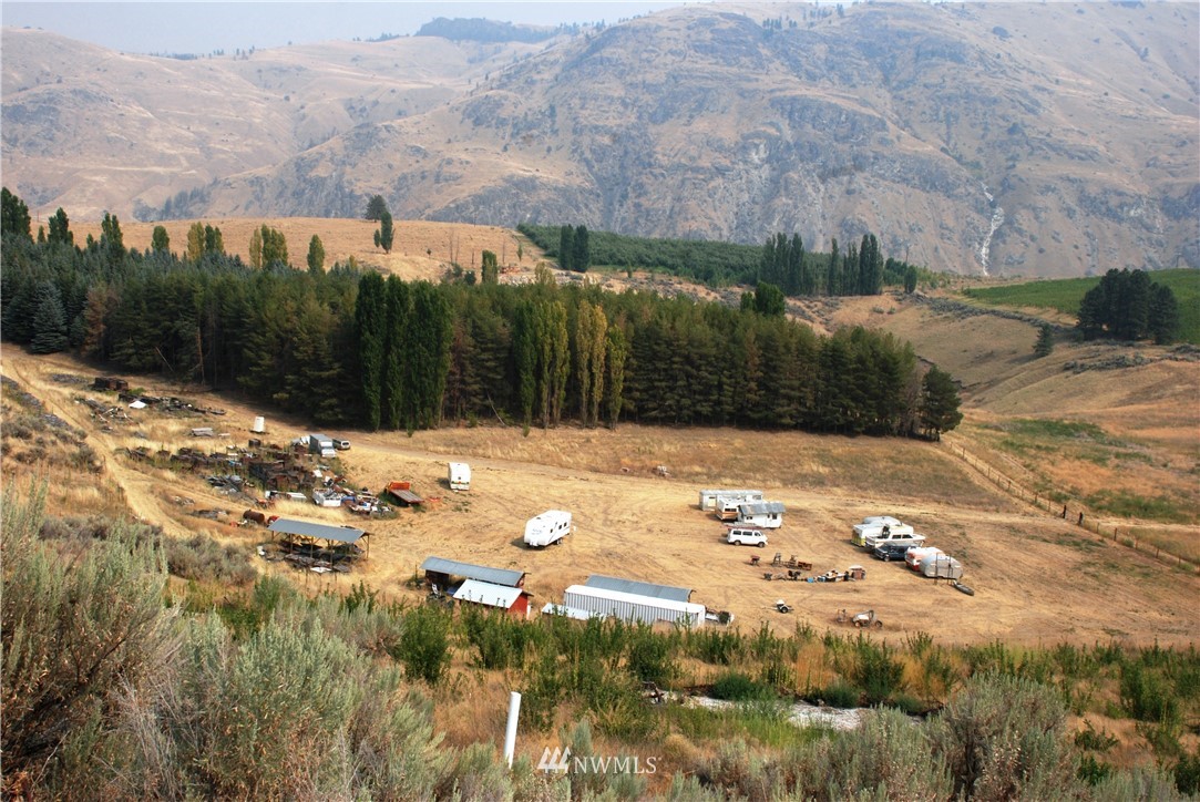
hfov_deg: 49.5
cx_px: 600
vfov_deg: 34.3
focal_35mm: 39
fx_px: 1301
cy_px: 401
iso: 200
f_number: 8
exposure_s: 1/250
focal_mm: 26
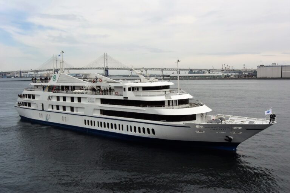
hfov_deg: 58.7
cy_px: 96
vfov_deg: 41.1
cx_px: 145
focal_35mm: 32
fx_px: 258
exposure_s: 1/500
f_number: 10
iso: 200
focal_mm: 12.1
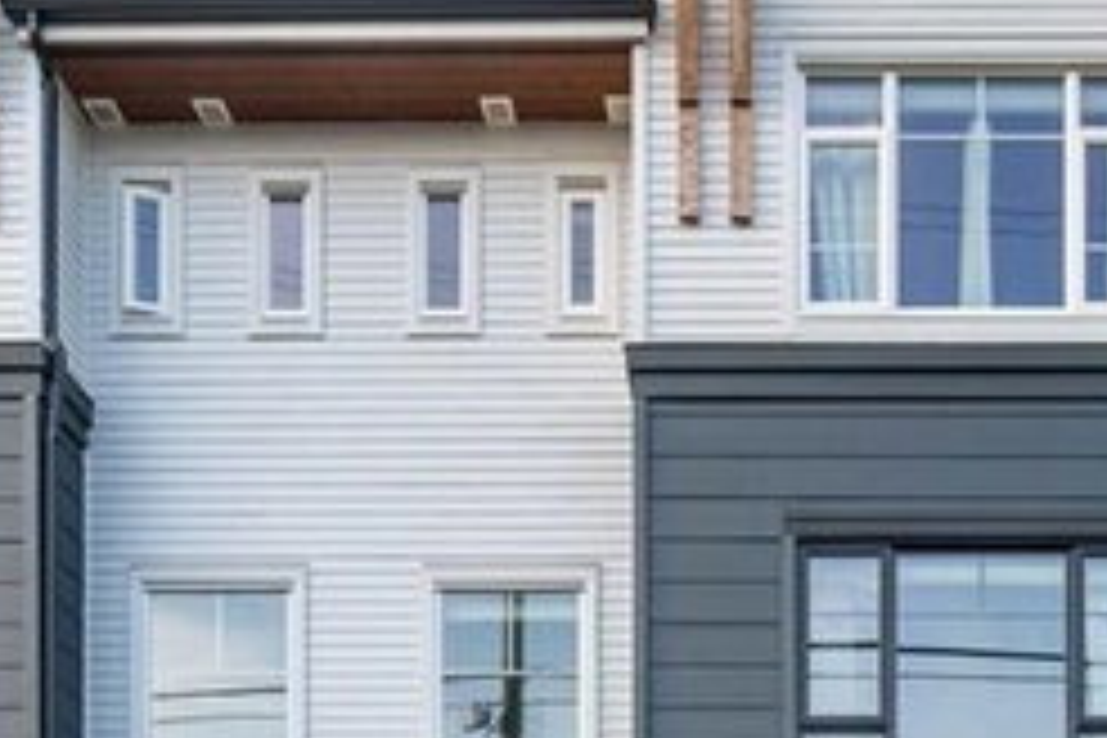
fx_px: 1199
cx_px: 914
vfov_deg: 33.4
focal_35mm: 39
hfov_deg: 46.5
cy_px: 574
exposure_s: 1/200
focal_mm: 12
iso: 100
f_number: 6.3
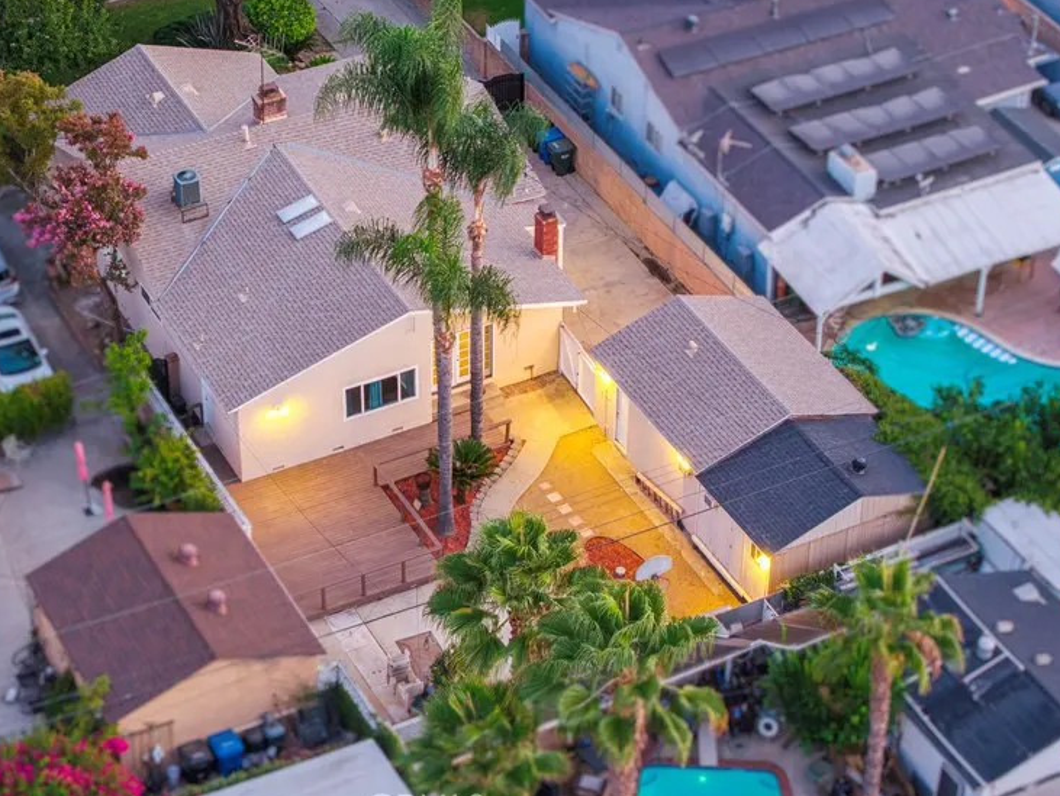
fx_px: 3002
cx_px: 474
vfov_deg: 15.1
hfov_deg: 20.0
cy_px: 271
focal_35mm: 98
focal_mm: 19.35
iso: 670
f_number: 2.8
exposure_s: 1/15
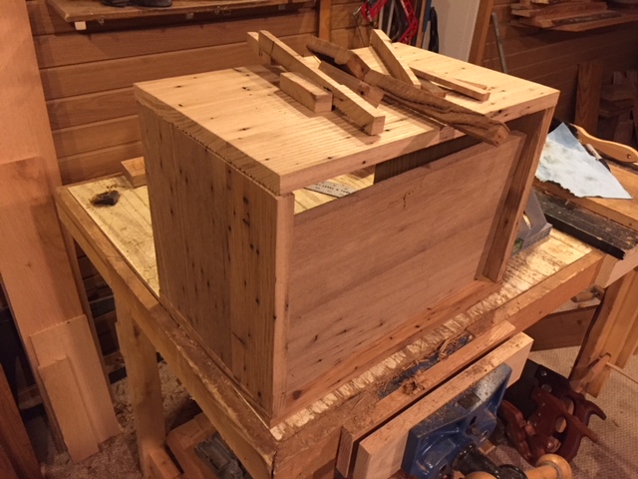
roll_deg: -3.0
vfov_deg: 48.2
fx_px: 534
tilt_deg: -33.5
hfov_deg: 61.7
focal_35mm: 29
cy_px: 240
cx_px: 319
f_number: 2.2
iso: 250
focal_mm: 4.15
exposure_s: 1/20
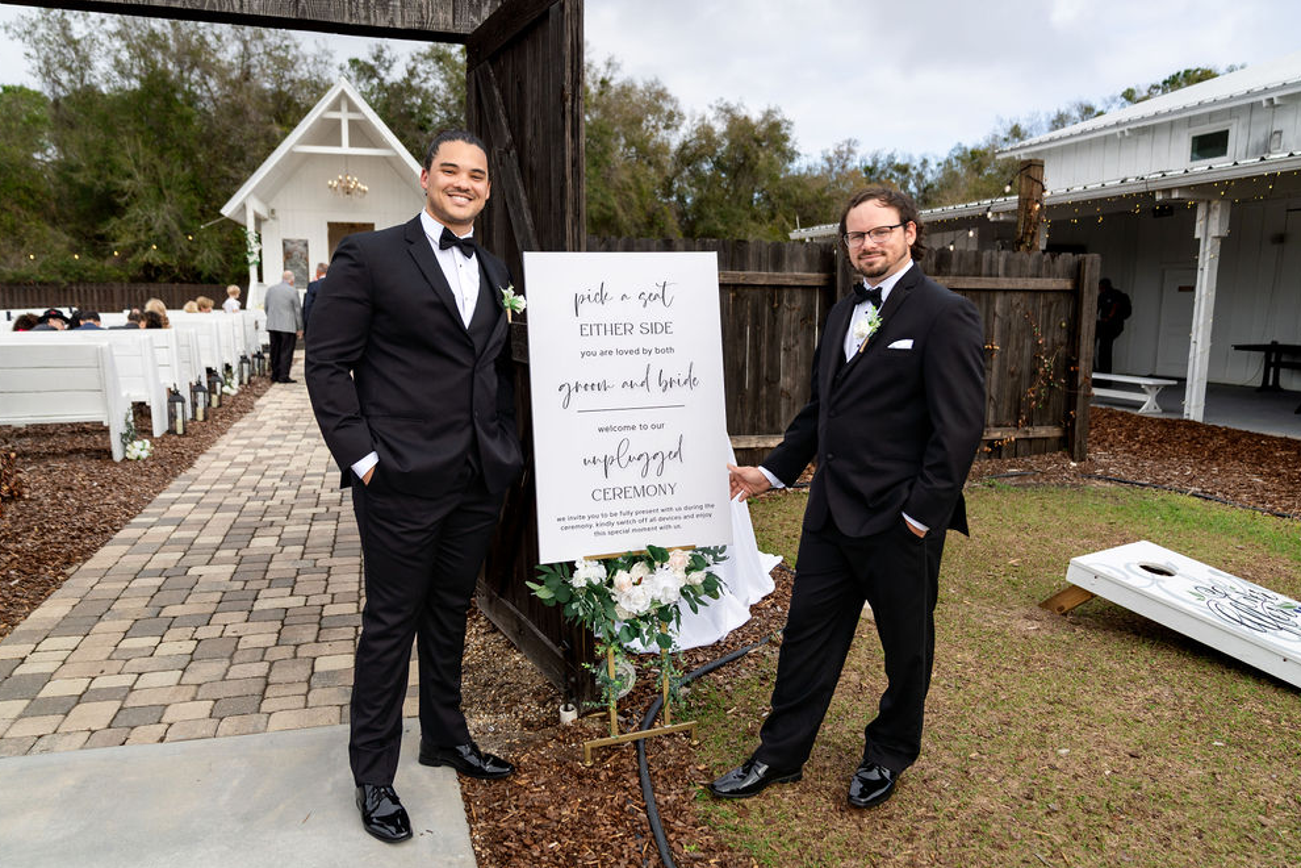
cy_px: 437
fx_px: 903
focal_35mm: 25
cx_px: 653
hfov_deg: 71.5
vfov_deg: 51.3
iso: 320
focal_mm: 24
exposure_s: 1/3200
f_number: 2.8
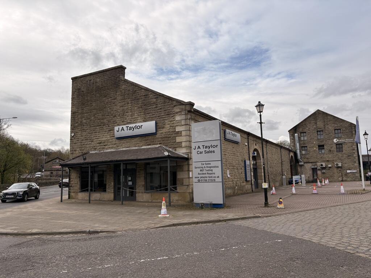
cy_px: 139
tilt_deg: +8.0
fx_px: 279
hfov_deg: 67.3
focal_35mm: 26
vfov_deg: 53.1
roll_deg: +1.5
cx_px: 186
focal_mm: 5.96
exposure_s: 1/6329
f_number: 1.6
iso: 50
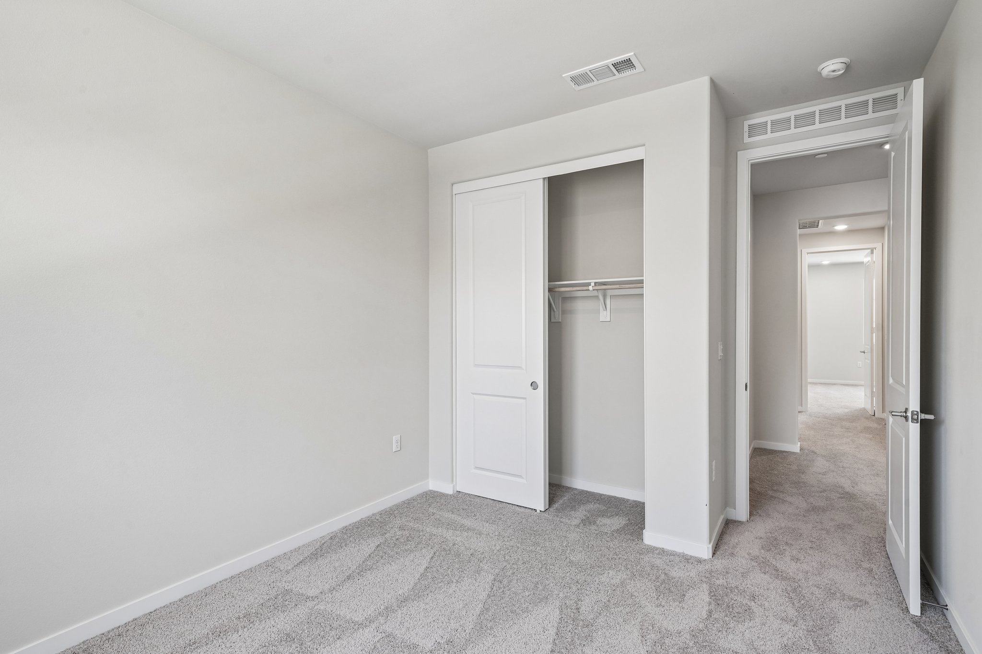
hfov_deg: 93.3
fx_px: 464
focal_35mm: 17
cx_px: 491
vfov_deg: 70.4
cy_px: 327
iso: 400
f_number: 9
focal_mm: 17
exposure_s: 1/20
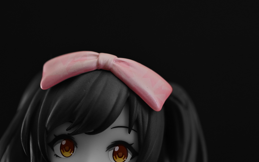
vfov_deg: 14.2
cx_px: 153
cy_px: 63
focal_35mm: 92
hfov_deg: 22.5
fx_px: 649
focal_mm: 50
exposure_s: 1/1.3
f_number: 5.6
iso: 100
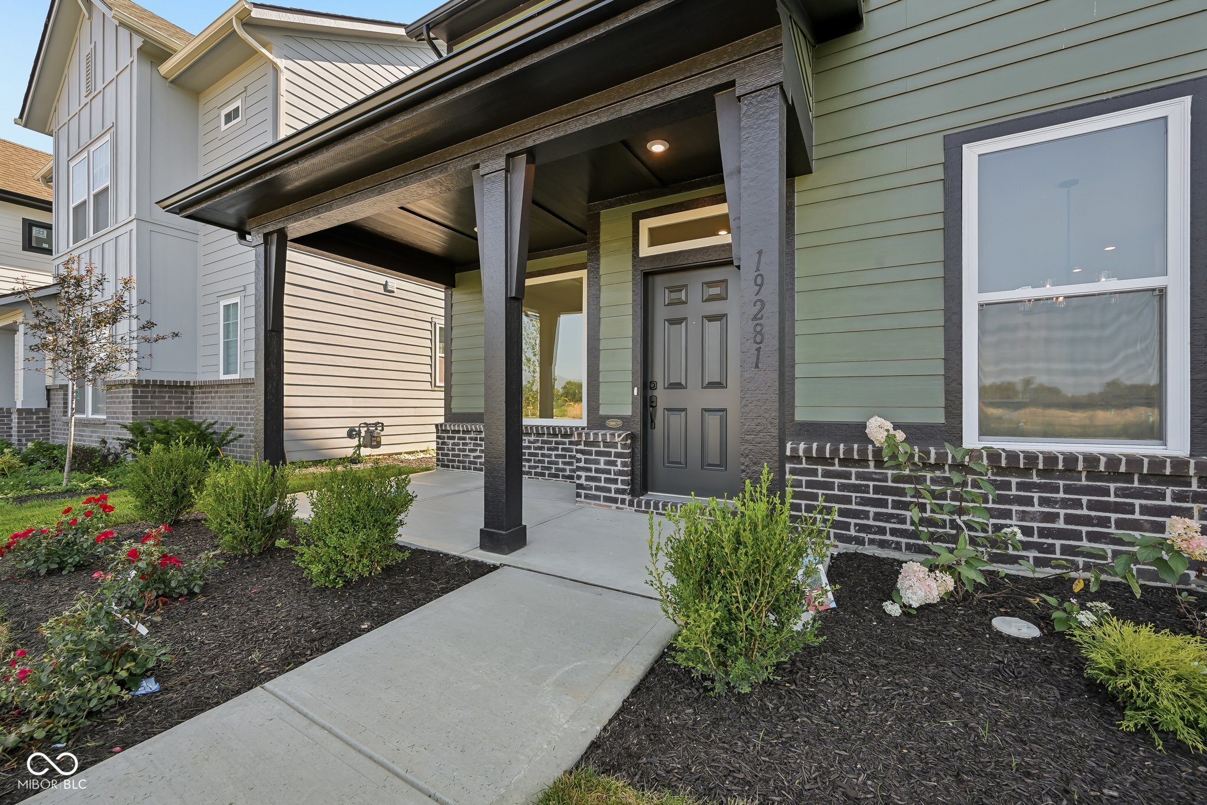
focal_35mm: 14
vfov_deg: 81.2
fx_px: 469
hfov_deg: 104.3
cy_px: 402
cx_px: 604
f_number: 8
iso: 100
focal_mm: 14
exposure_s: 1/40
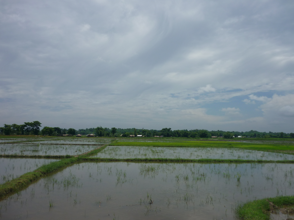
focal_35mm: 33
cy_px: 110
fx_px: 280
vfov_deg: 42.9
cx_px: 147
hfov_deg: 55.4
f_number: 8
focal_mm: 5.5
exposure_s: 1/400
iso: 80
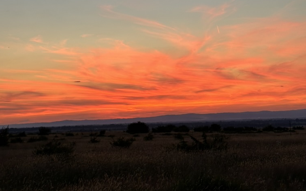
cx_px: 153
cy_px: 59
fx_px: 575
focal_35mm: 69
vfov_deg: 18.8
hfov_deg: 29.8
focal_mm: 6.86
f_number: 1.78
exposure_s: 1/78
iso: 80
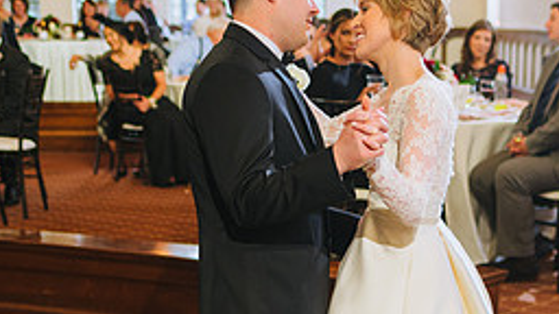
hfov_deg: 25.3
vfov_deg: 14.5
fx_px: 1230
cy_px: 265
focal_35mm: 83
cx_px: 417
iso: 400
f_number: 2.2
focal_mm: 35
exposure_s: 1/160
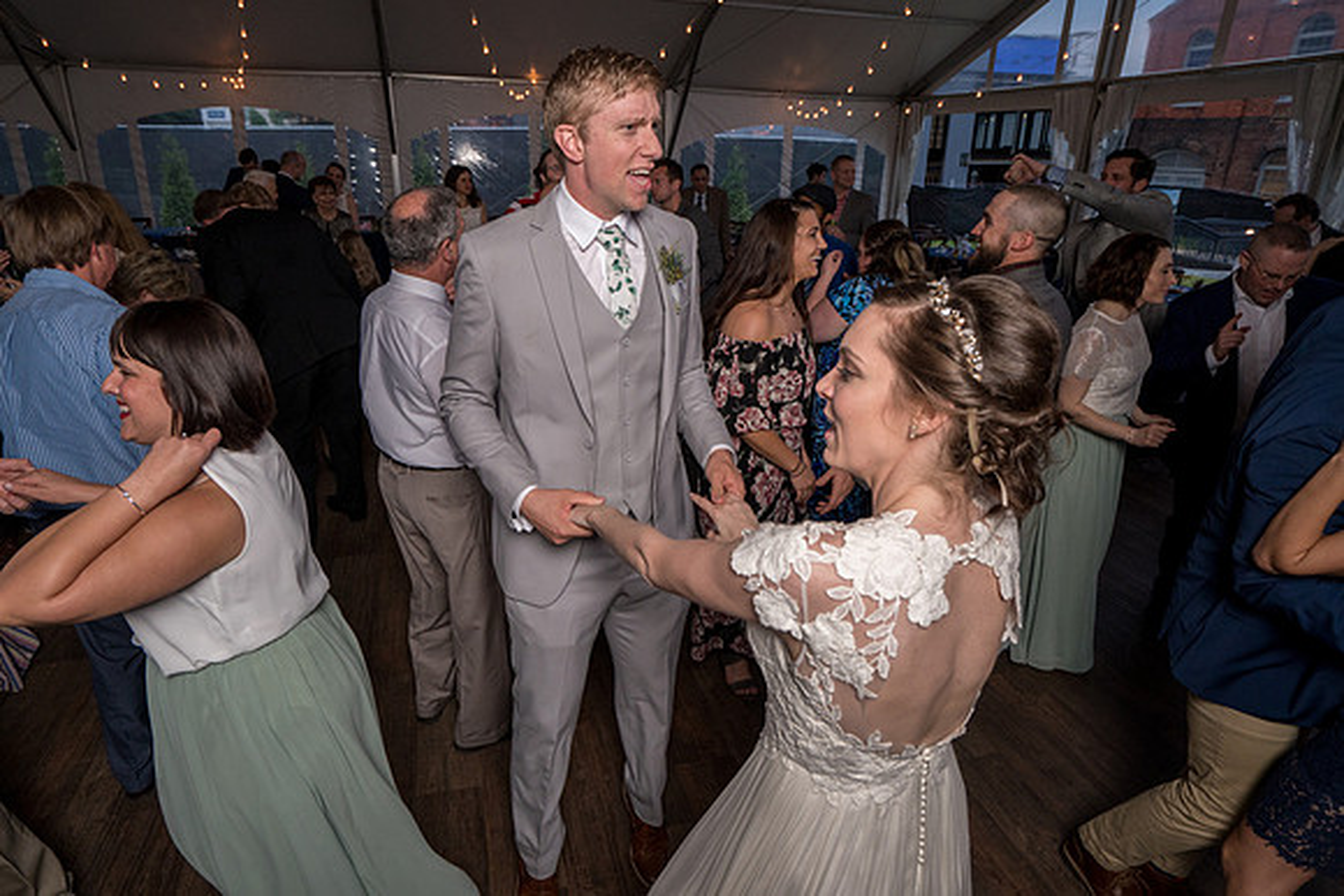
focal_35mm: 19
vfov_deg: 65.0
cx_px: 634
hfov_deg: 87.3
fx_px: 704
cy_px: 423
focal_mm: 17
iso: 2000
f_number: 5.6
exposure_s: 1/200
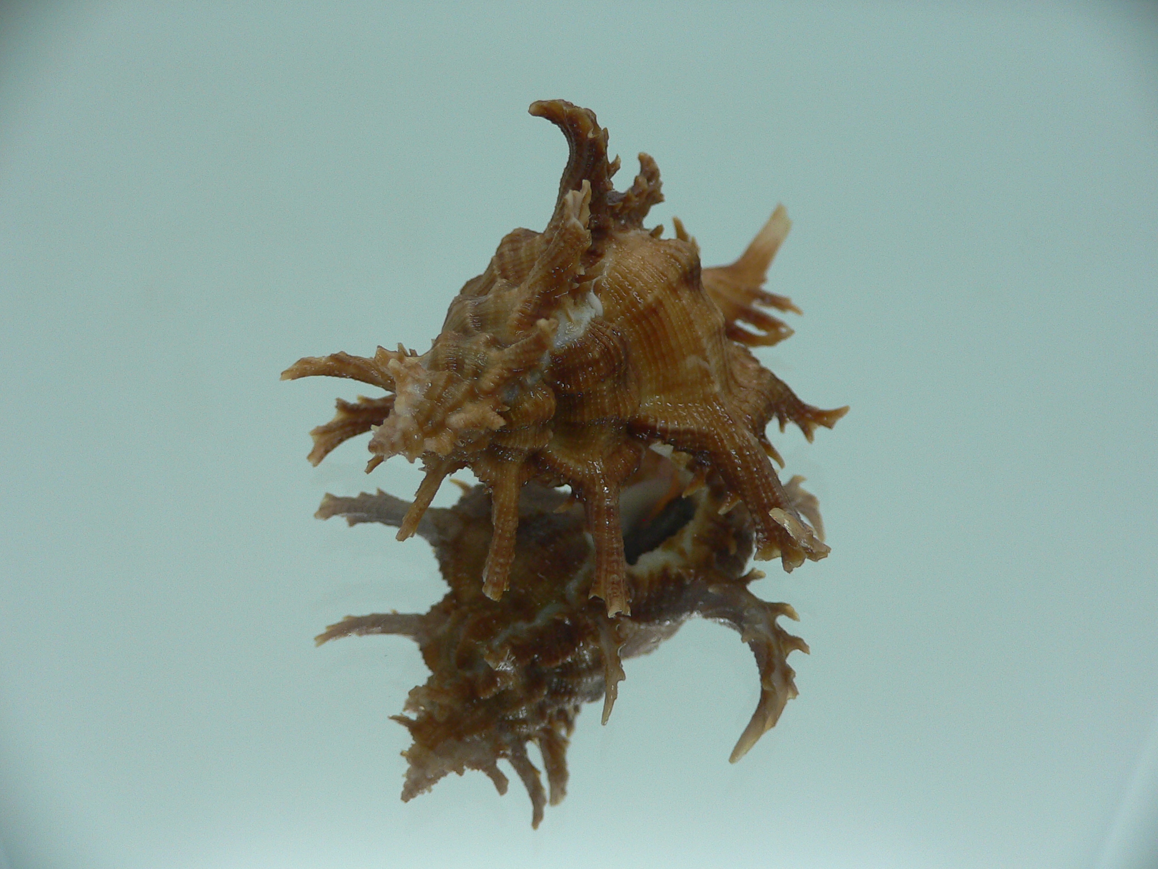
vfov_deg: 40.7
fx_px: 1171
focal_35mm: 35
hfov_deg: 52.6
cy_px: 434
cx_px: 579
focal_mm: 4.6
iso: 100
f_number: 2.8
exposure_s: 1/60
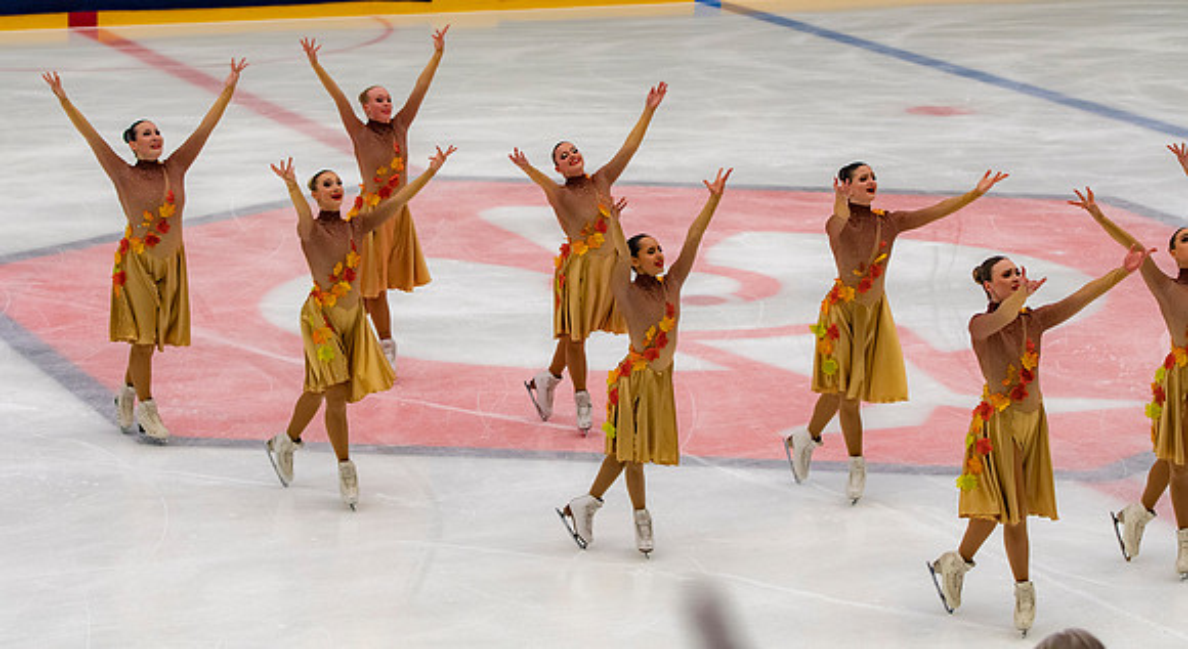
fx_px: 3964
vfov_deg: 9.4
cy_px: 226
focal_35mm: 127
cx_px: 554
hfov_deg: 17.0
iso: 900
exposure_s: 1/500
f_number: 4
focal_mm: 75
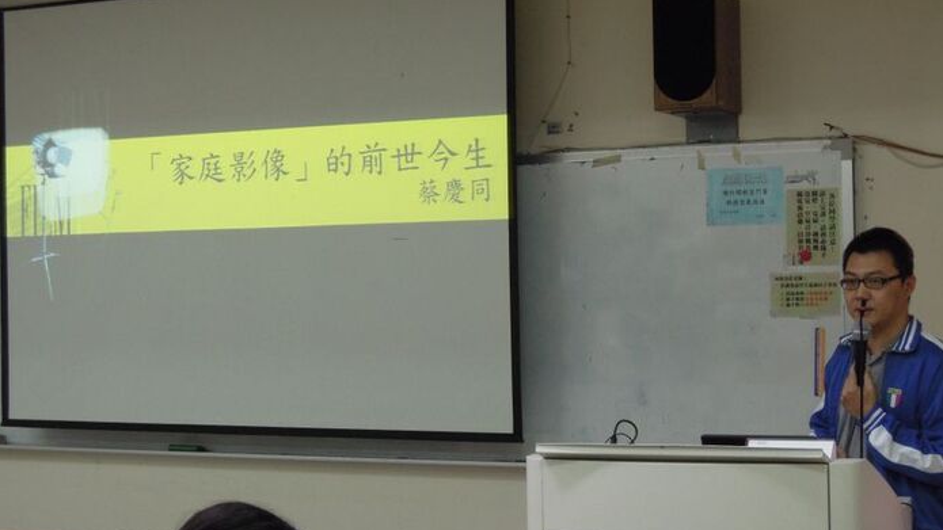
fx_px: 1700
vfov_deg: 17.7
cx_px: 471
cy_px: 243
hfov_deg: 31.0
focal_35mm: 68
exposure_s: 1/40
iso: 400
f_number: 4.2
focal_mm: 11.1
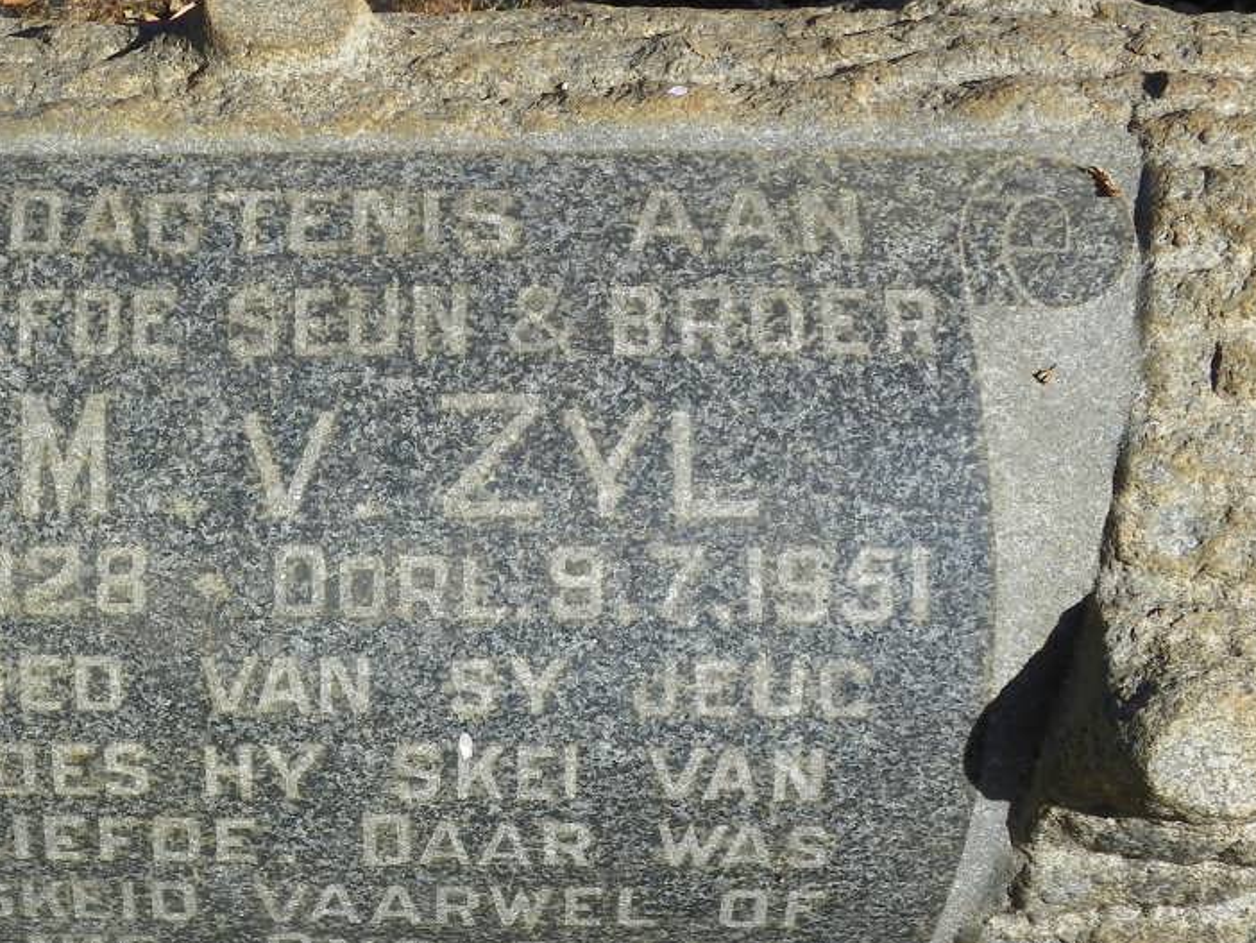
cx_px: 200
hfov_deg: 23.4
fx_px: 2976
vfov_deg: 18.0
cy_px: 544
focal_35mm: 82
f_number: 4.5
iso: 64
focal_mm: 8.5
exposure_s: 1/320
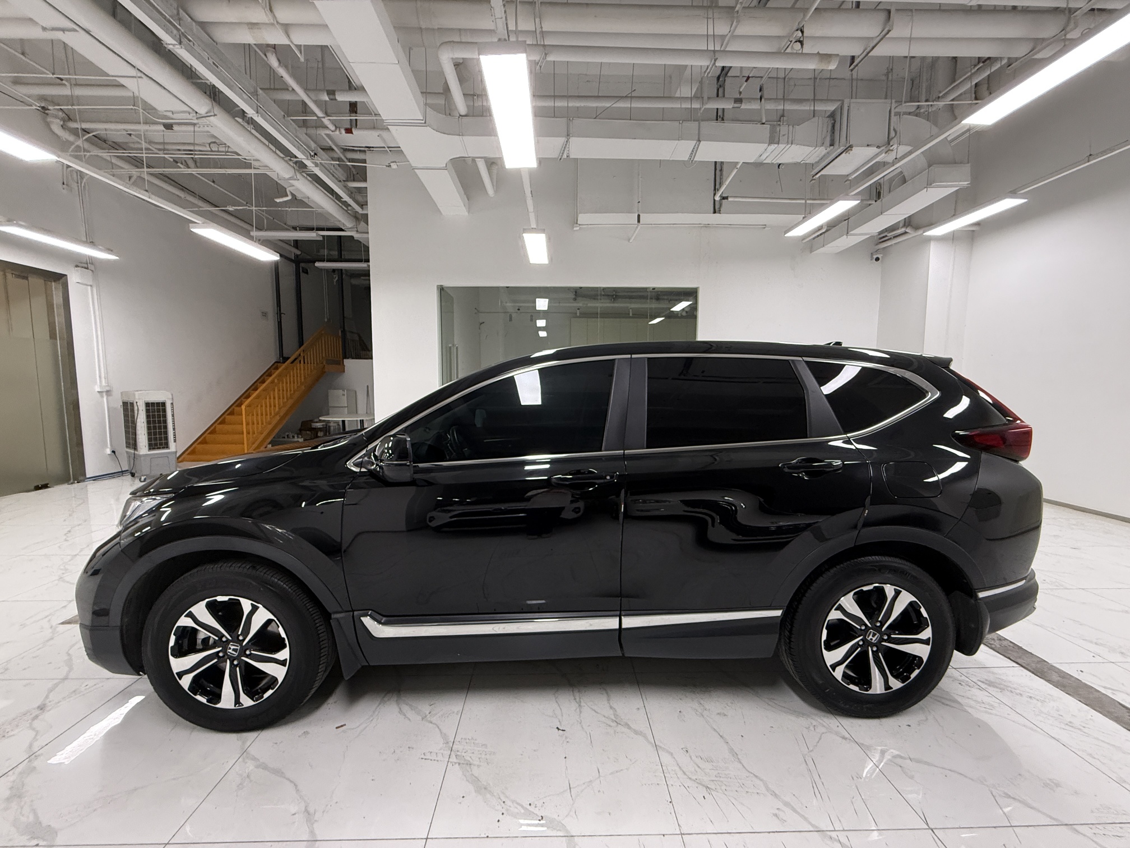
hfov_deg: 102.1
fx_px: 457
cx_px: 565
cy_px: 424
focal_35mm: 14
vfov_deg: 85.7
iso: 400
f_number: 2.2
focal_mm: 2.22
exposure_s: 1/60.2
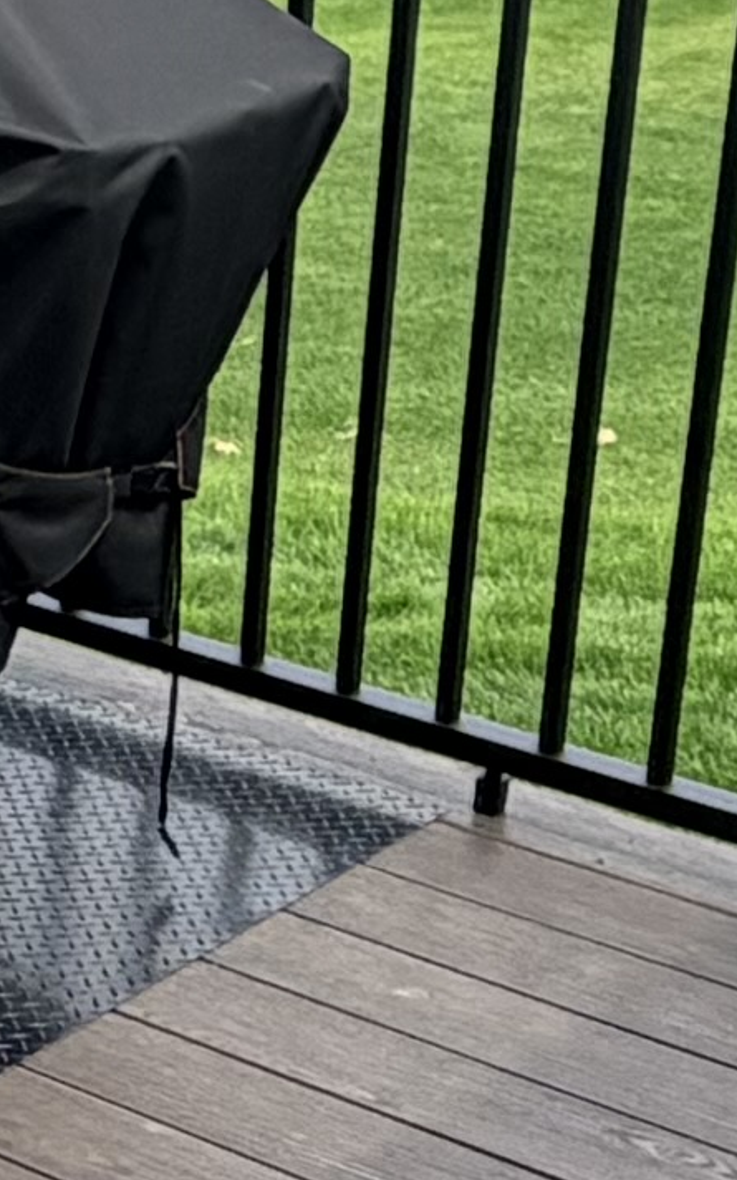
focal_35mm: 119
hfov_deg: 10.4
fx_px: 3824
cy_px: 809
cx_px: -558
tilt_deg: -22.1
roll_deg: +2.1
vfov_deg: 17.5
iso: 32
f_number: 2.2
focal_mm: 2.22
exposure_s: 1/770
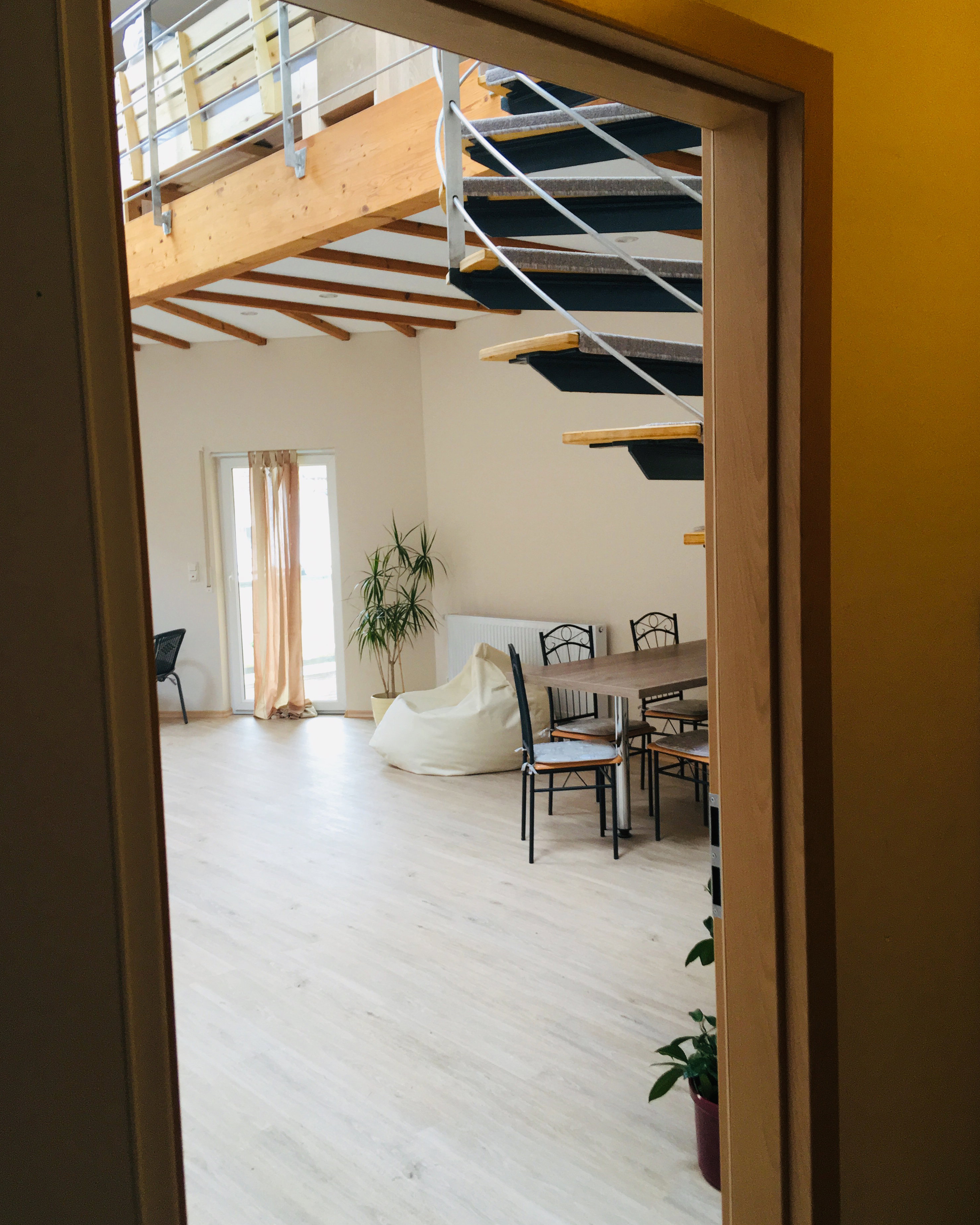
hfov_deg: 47.1
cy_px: 617
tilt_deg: -6.5
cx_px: 491
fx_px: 1124
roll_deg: +2.3
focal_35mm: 31
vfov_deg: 57.2
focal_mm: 4.15
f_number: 2.2
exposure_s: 1/33
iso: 80
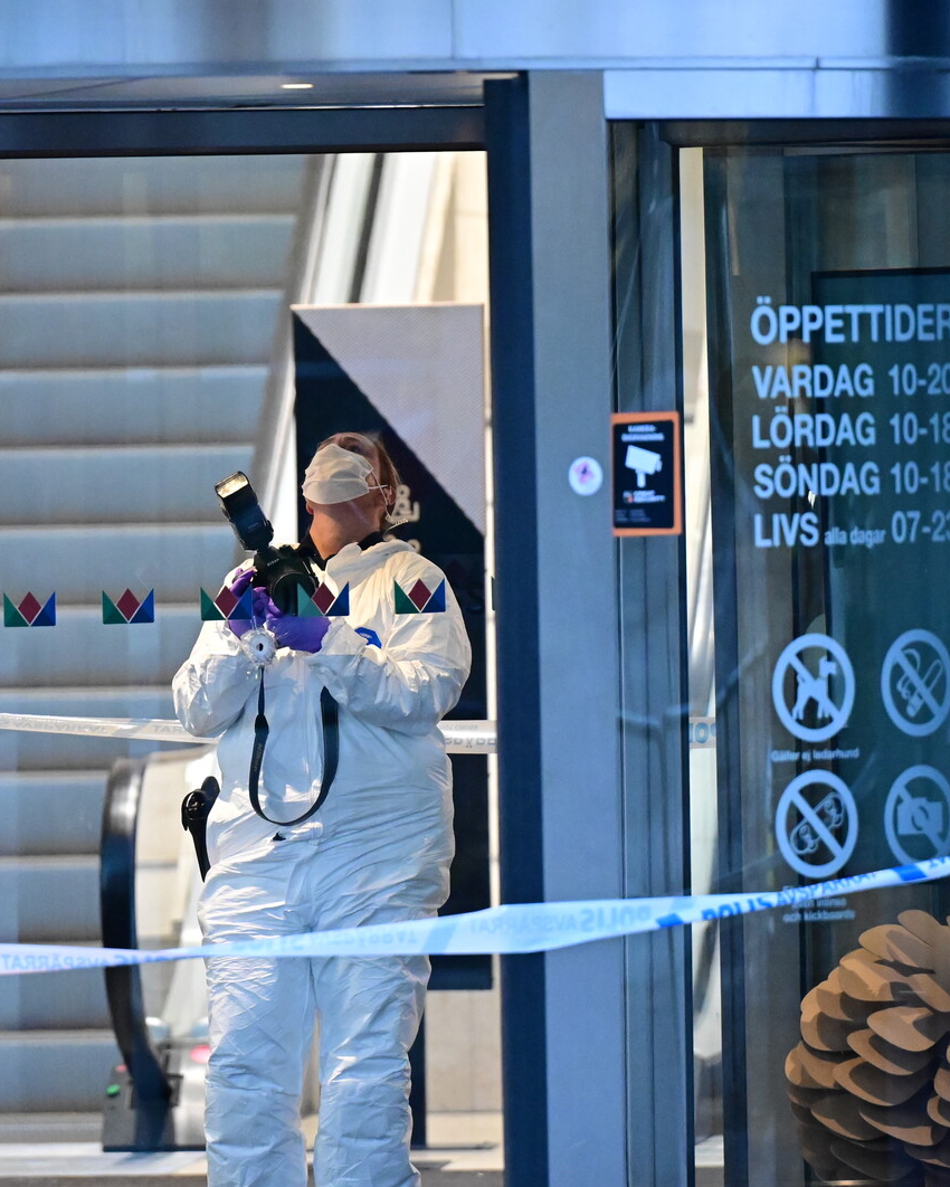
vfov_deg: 4.6
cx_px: 256
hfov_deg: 3.7
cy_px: 592
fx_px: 14897
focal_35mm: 424
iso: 4500
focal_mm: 200
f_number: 2.8
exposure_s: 1/500
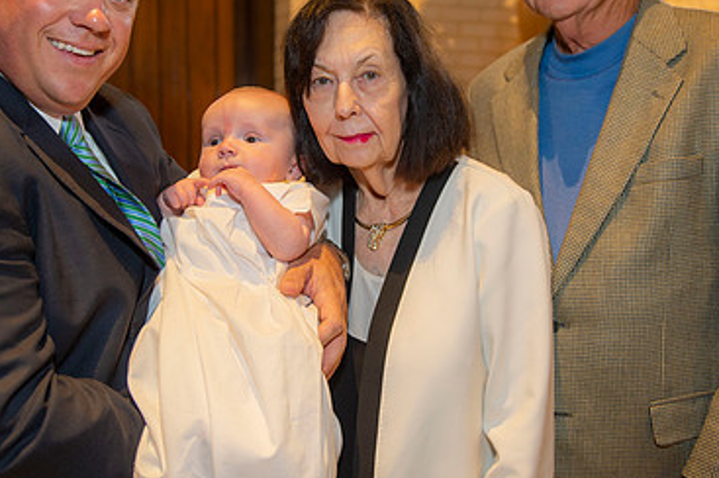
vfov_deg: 27.4
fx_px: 978
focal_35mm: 49
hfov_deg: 40.4
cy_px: 196
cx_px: 368
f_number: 2.8
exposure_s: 1/100
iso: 500
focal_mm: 31
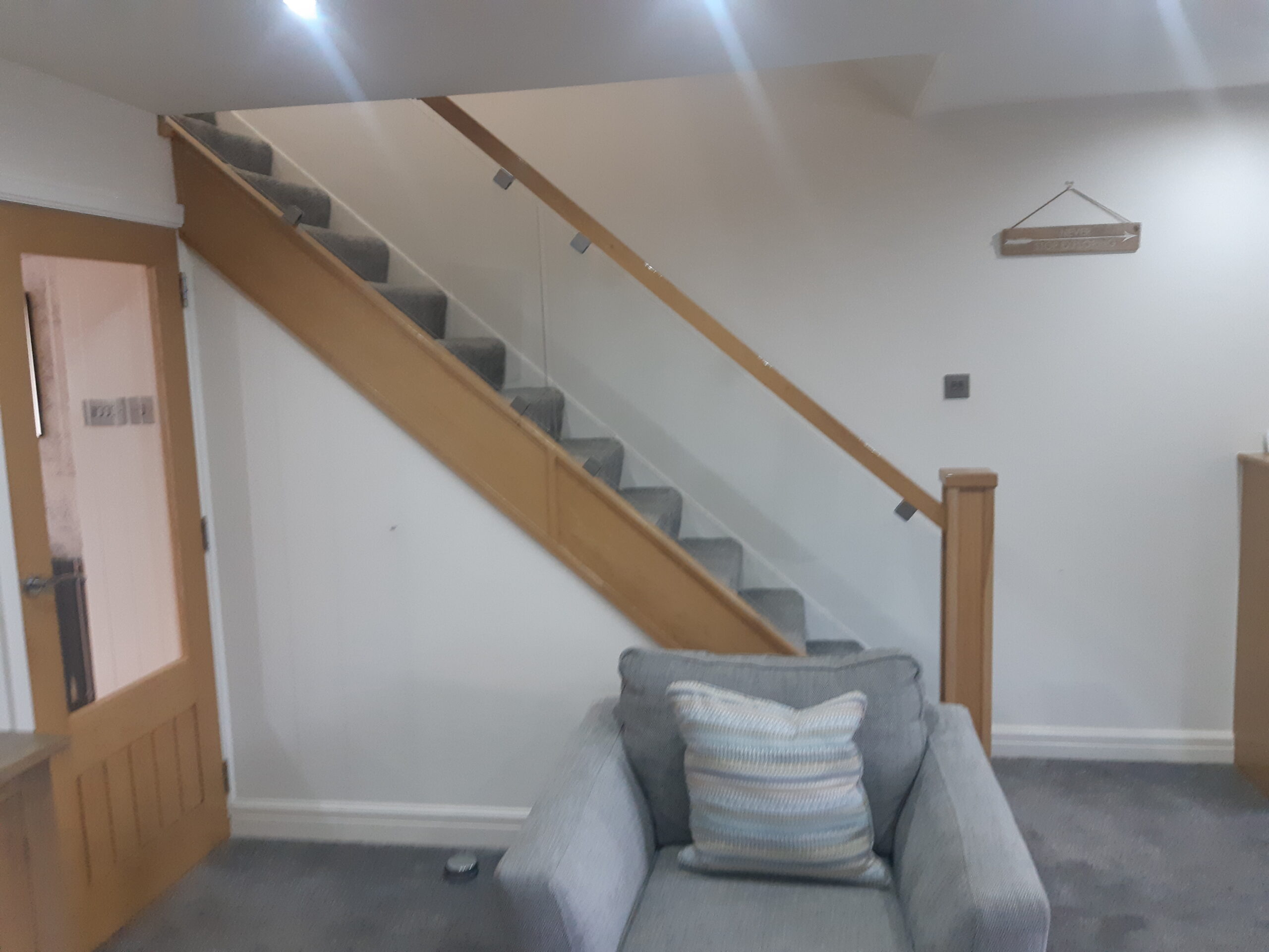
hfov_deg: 67.3
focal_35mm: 26
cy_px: 476
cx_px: 634
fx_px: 953
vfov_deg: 53.1
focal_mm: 3.93
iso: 250
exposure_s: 1/33
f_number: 1.7
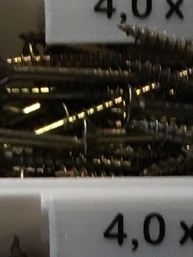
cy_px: 533
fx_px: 1516
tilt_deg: -65.2
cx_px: -3
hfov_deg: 7.3
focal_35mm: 204
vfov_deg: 9.1
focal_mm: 4.15
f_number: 2.2
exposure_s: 1/33
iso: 125
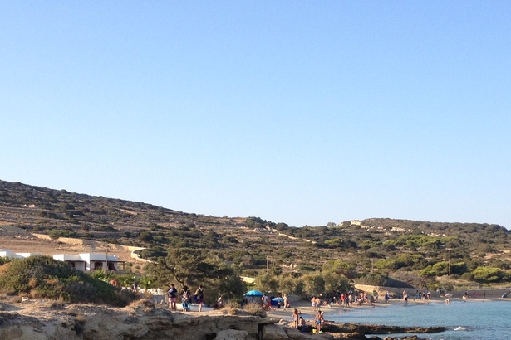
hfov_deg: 28.2
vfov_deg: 18.8
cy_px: 321
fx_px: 1008
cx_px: 350
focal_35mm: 71
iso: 50
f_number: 2.4
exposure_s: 1/767
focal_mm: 4.28
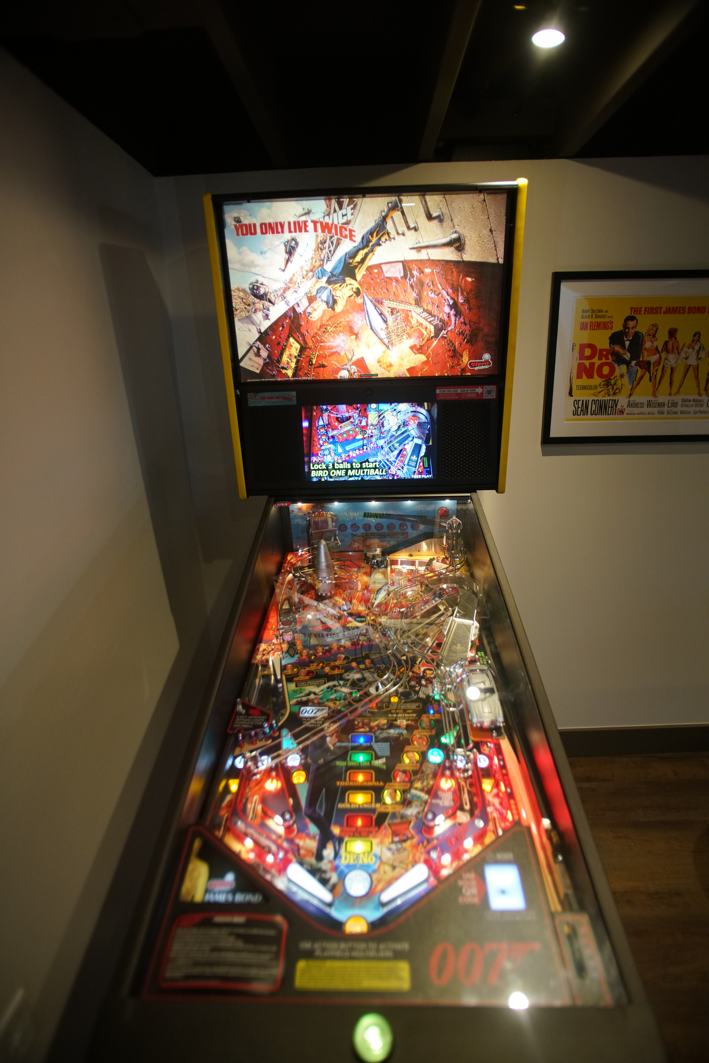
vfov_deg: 90.0
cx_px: 354
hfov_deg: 67.4
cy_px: 532
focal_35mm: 18
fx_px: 531
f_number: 3.2
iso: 1600
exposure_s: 1/160
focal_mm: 18
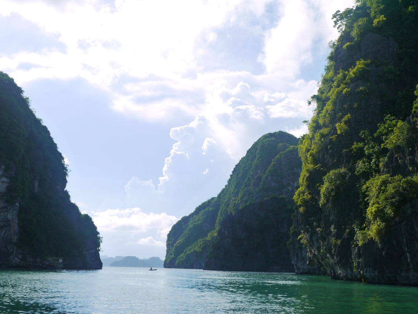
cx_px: 209
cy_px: 157
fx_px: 580
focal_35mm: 48
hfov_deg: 39.7
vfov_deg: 30.3
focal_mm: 24
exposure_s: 1/400
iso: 160
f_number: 9
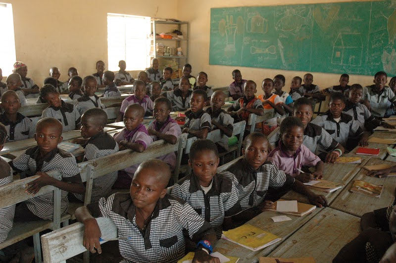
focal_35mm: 38
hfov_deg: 51.3
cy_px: 132
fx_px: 412
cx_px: 198
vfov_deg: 35.4
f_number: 5
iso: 1600
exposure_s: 1/100
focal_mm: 25
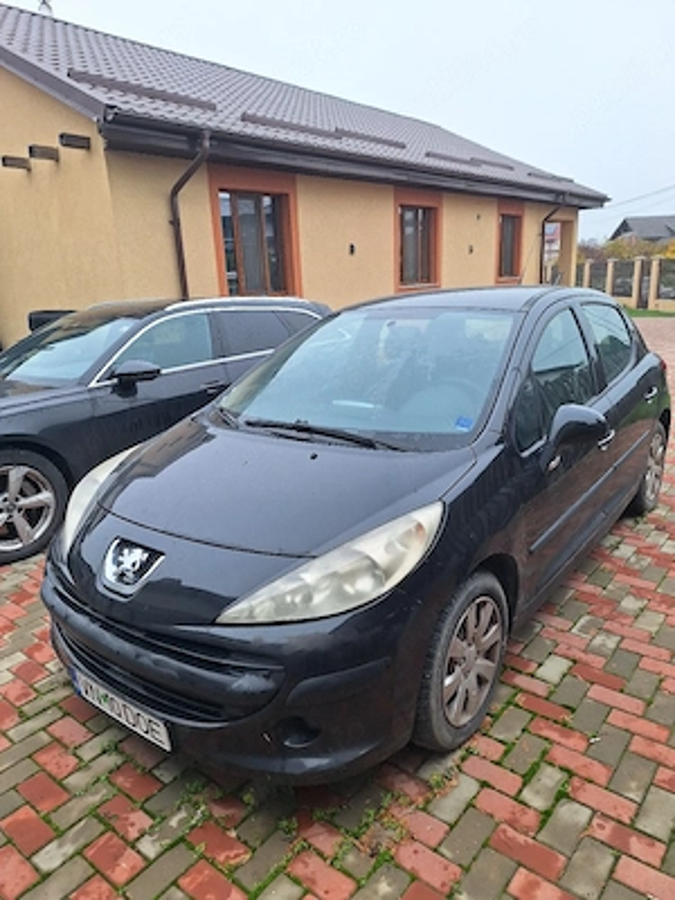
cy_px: 450
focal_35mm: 23
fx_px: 598
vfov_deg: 73.9
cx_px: 338
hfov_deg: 58.9
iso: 40
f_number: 1.8
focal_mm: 5.54
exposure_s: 1/238
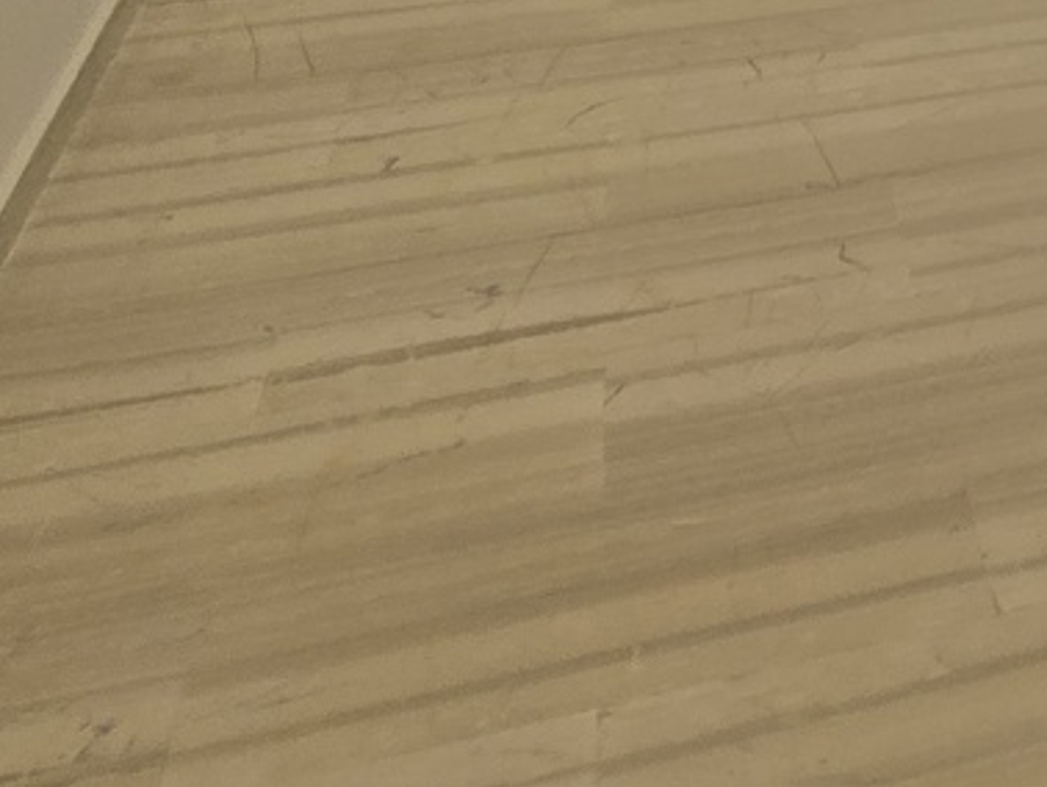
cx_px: 1510
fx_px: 1998
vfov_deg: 17.5
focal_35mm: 66
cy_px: -684
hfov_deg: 24.0
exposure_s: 1/100
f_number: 2.2
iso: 50
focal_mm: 2.2
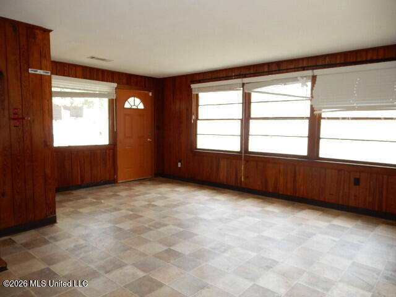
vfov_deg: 54.9
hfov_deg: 69.4
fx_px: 286
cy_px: 148
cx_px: 198
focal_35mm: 25
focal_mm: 4.5
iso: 180
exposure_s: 1/60
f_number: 3.7
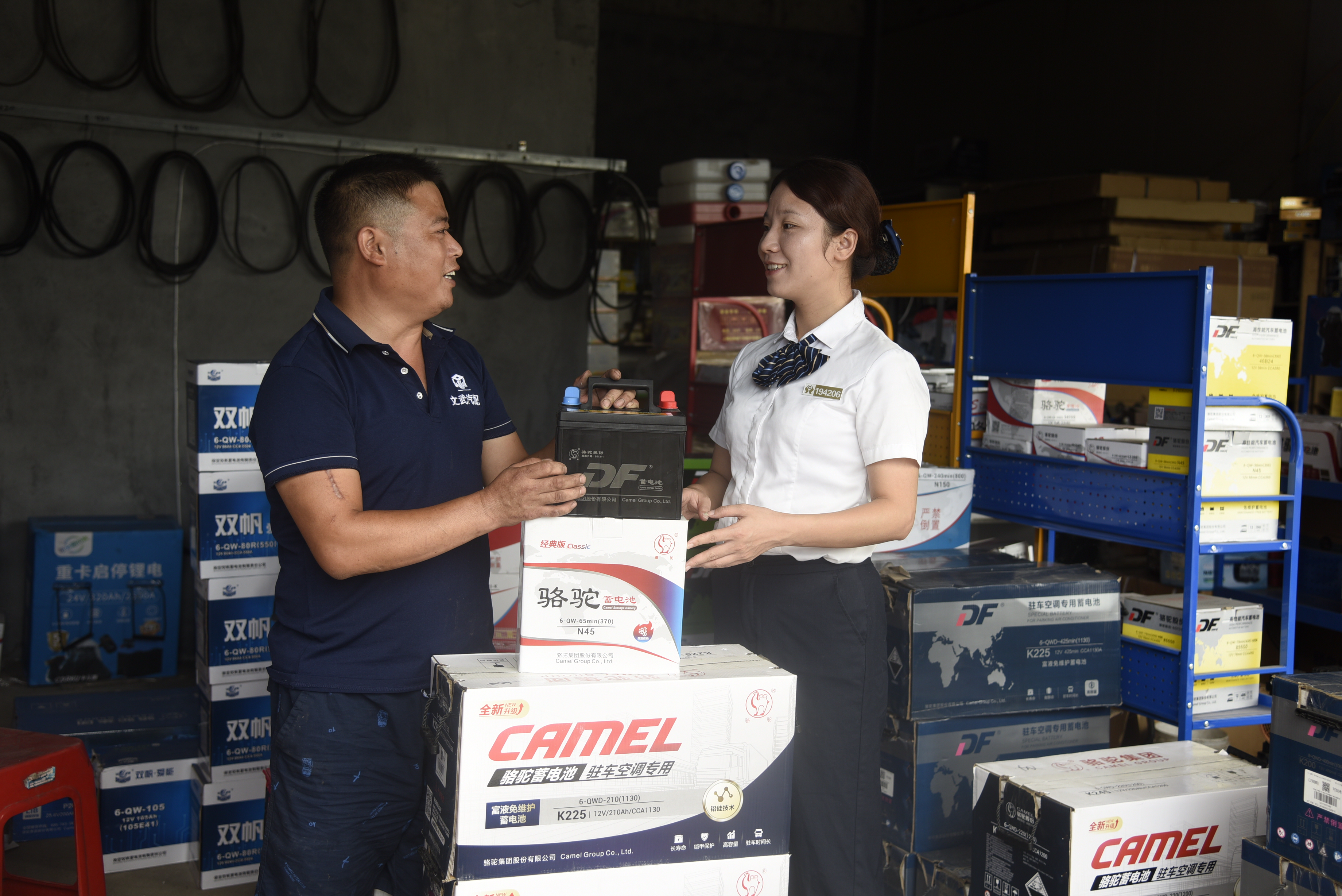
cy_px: 448
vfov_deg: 30.5
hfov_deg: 44.5
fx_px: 1641
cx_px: 671
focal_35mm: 44
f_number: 4
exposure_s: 1/50
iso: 90
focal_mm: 44
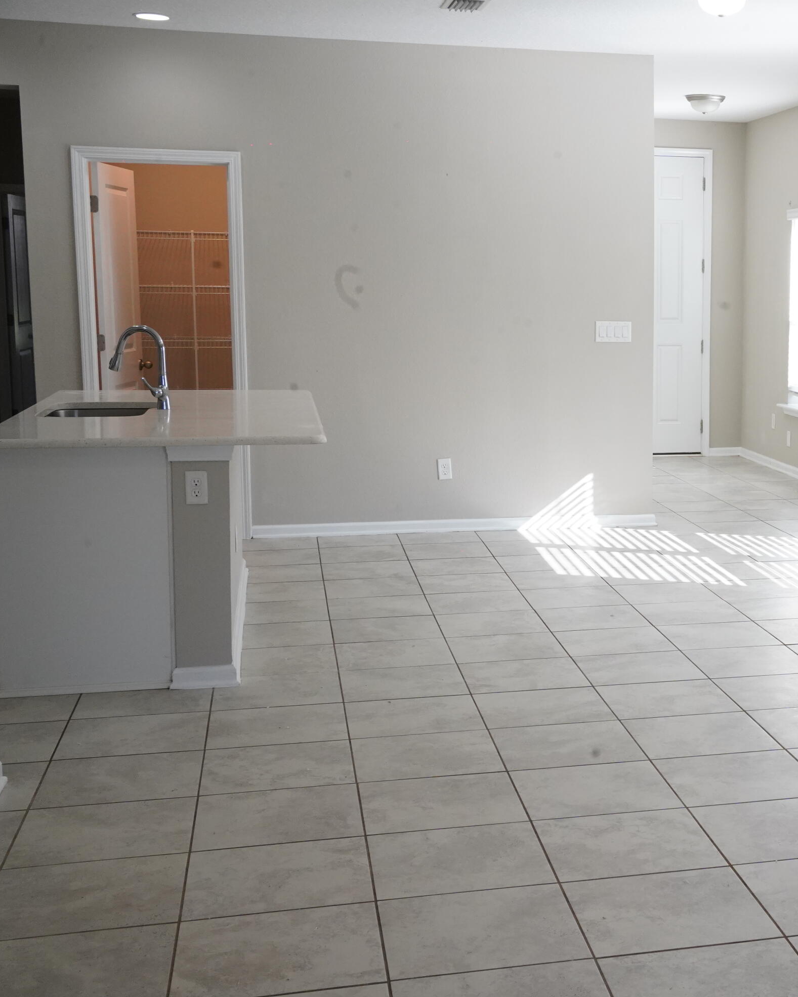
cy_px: 495
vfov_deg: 37.3
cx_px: 723
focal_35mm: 50
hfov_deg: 29.0
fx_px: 1476
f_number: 16
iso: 3200
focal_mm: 35
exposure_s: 1/60
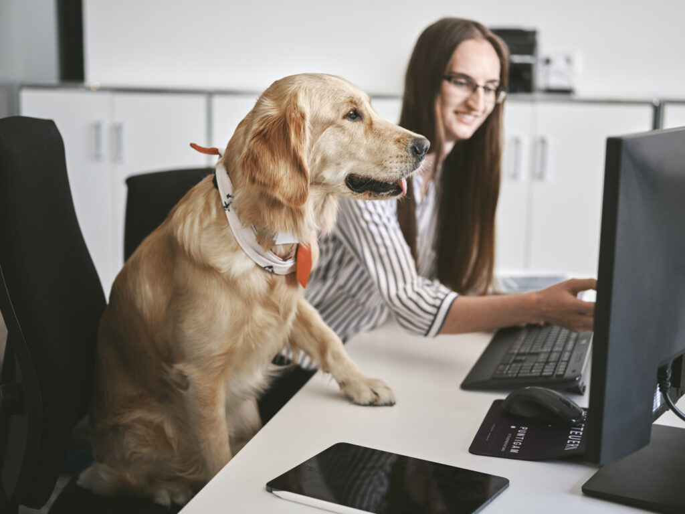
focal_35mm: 50
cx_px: 342
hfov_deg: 38.2
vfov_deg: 29.1
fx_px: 989
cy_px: 257
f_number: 2.8
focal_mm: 63
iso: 800
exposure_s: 1/320
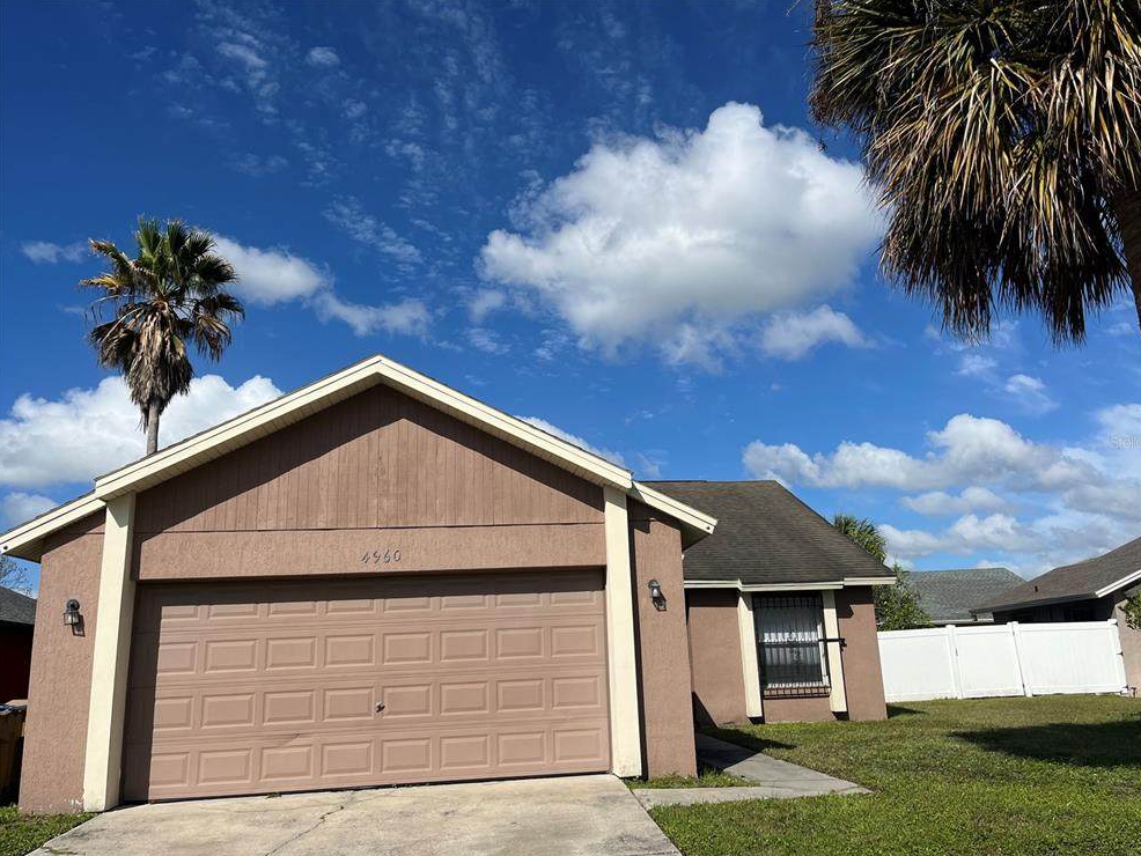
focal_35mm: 27
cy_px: 442
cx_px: 588
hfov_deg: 65.3
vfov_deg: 51.4
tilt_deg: +14.7
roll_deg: +2.5
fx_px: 890
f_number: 1.6
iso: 50
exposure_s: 1/6897
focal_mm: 5.1
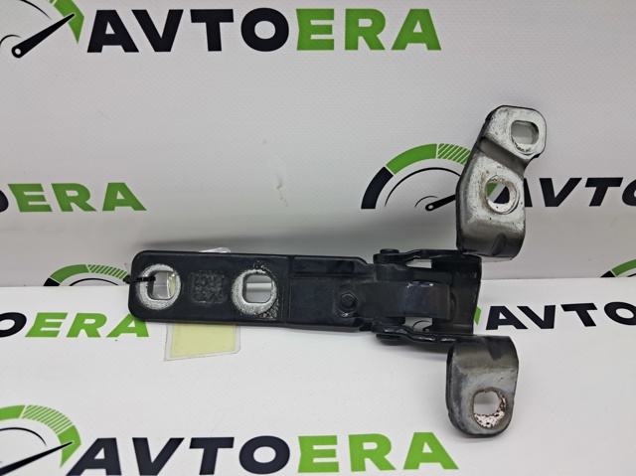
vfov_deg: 51.3
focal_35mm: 27
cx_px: 318
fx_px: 496
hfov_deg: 65.4
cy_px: 238
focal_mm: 4
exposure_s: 1/100
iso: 50
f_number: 1.8
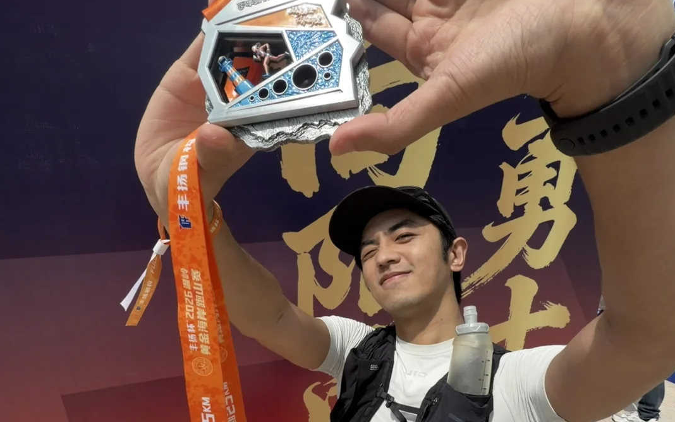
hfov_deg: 85.0
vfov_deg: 55.6
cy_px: 336
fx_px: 368
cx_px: 341
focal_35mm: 20
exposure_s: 1/1235
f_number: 2.2
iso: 25
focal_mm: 2.22
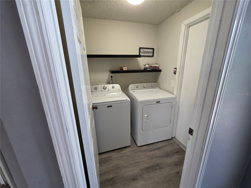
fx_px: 94
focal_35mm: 13
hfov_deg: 106.2
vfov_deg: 89.9
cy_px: 94
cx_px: 126
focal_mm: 2.2
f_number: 1.9
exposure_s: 1/120
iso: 250
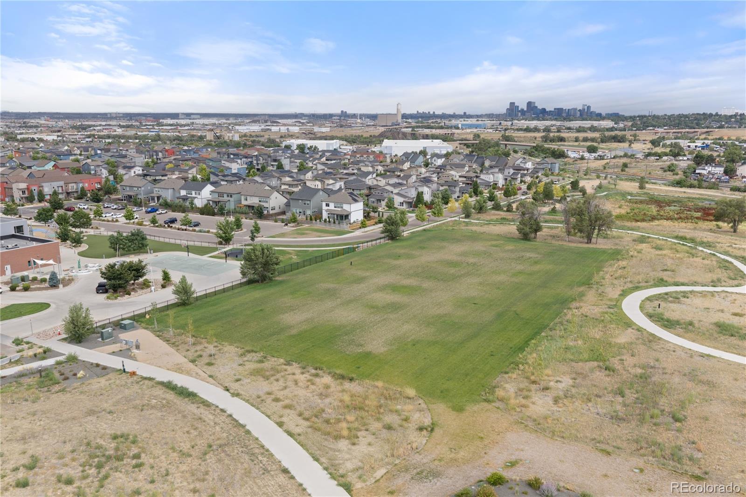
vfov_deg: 46.4
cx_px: 373
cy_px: 248
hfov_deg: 65.5
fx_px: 580
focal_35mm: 28
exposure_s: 1/160
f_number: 2.8
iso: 100
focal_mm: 14.45
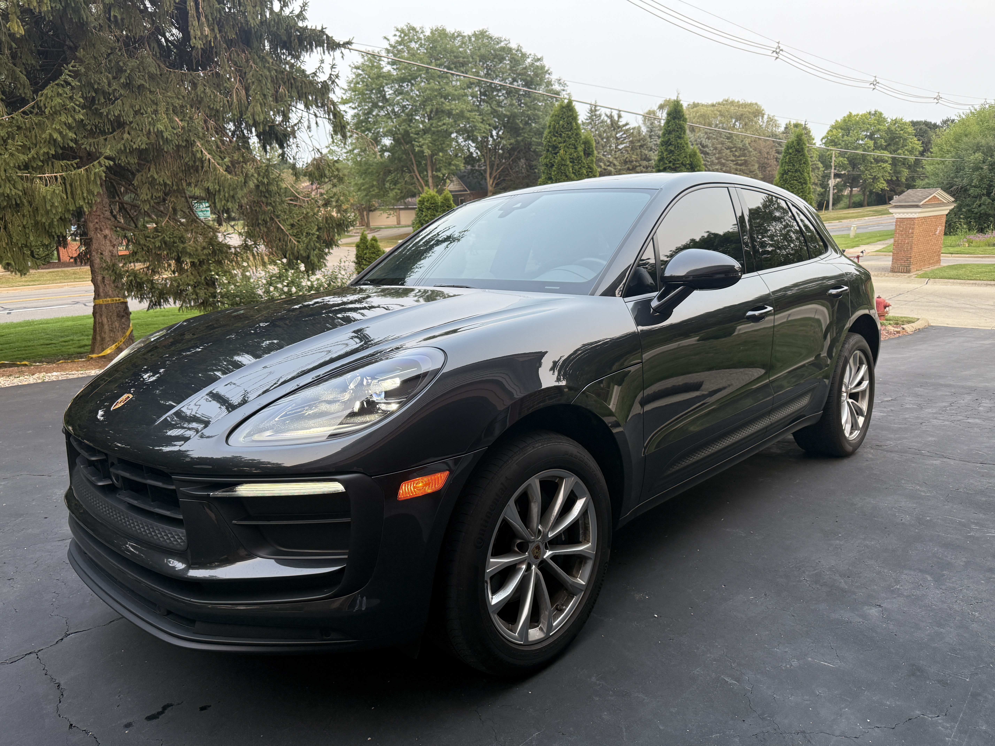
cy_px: 373
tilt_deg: -12.4
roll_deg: +2.1
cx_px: 498
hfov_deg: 71.6
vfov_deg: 56.8
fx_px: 690
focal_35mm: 24
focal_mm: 6.76
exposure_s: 1/121
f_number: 1.78
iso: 160
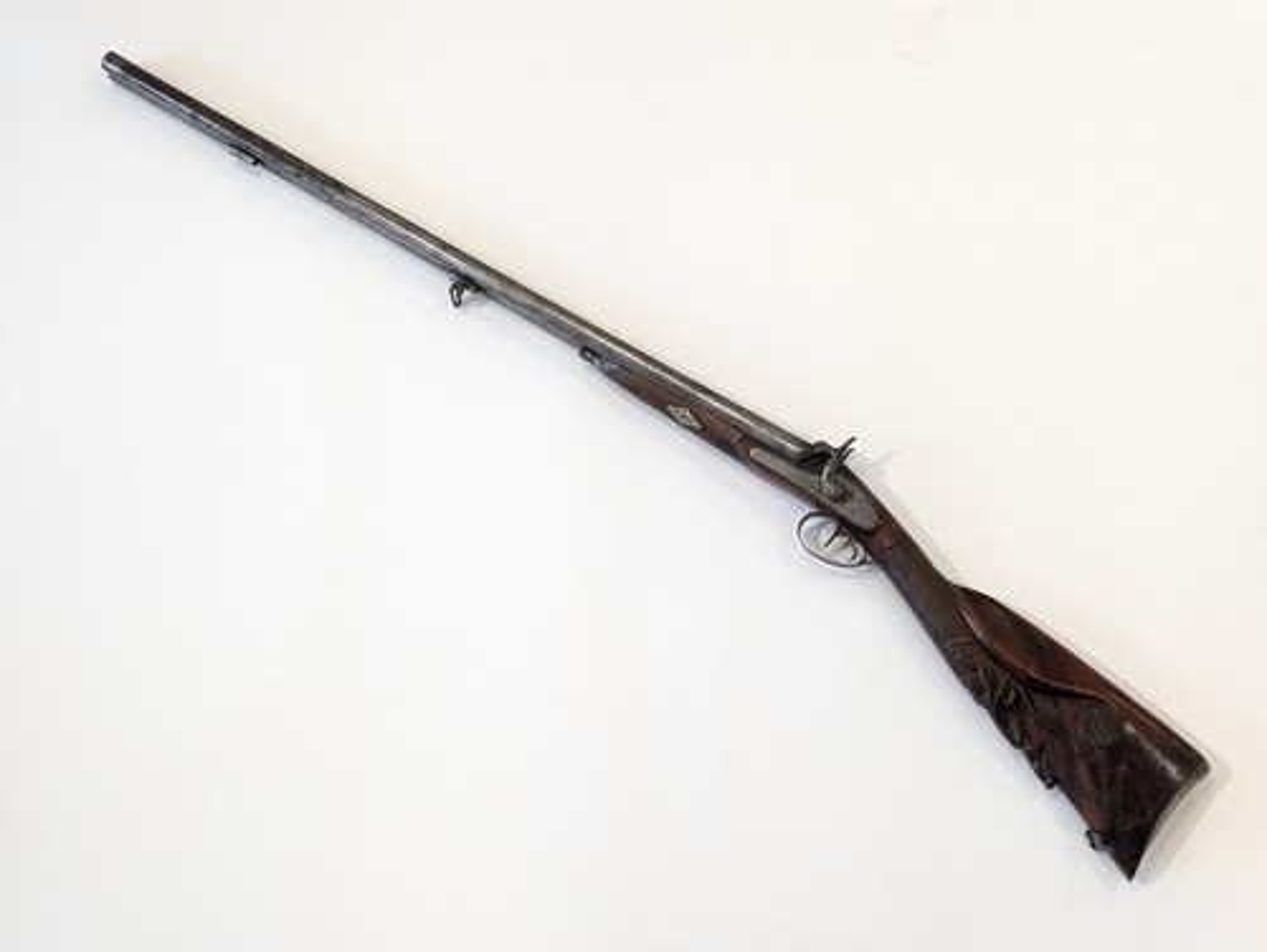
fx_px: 1759
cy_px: 476
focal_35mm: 48
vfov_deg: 30.3
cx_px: 634
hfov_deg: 39.6
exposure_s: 1/99.9
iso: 141
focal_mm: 6.81
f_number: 1.85
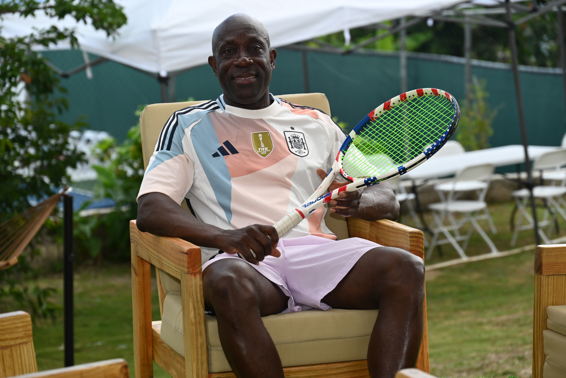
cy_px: 189
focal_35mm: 120
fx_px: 1887
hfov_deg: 17.1
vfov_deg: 11.4
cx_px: 283
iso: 110
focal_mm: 120
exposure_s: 1/125
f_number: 6.3
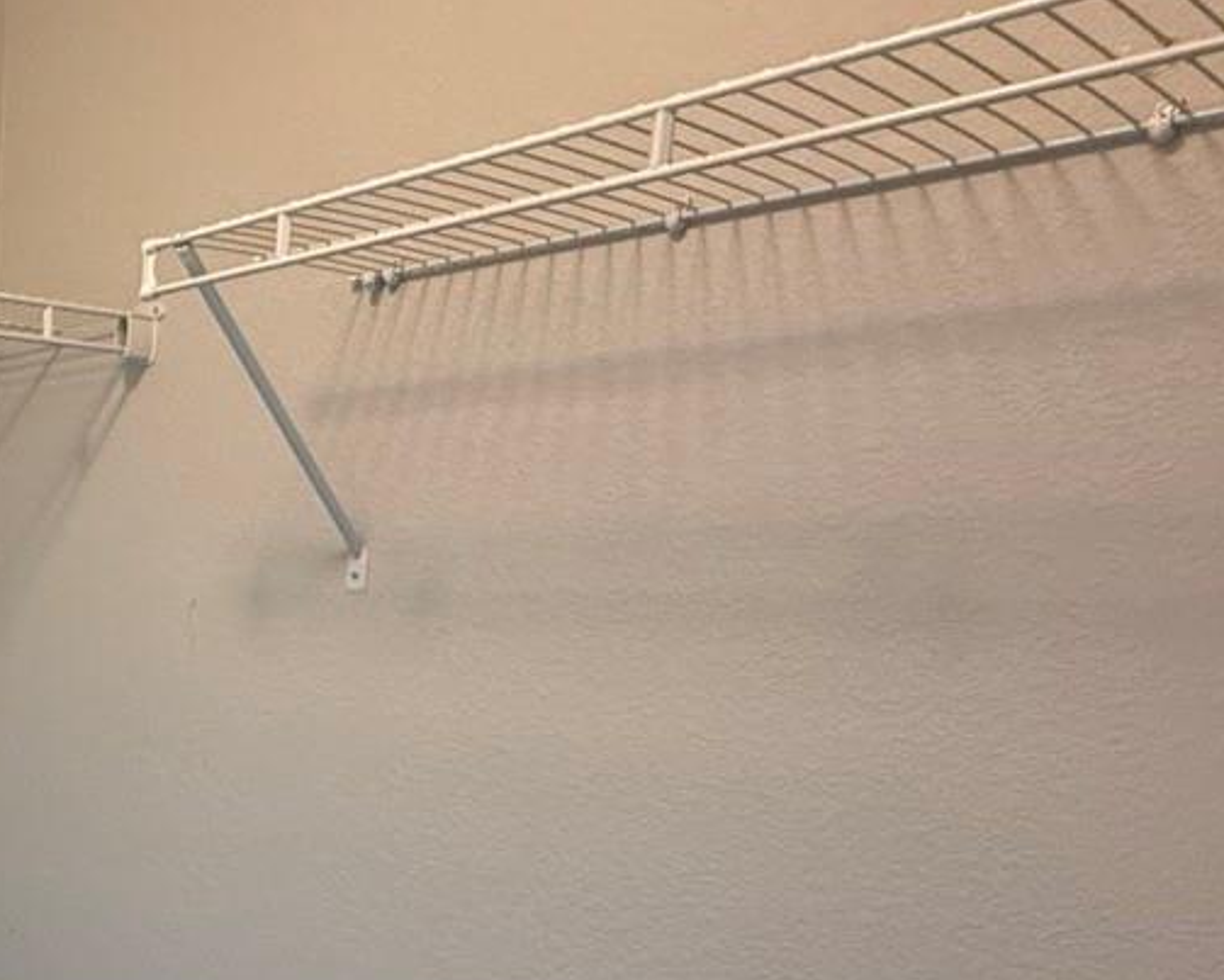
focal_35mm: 38
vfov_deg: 37.2
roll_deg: -0.7
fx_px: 1377
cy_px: 844
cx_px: -141
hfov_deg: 38.9
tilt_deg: -10.5
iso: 320
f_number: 2.2
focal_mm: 2.22
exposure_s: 1/120
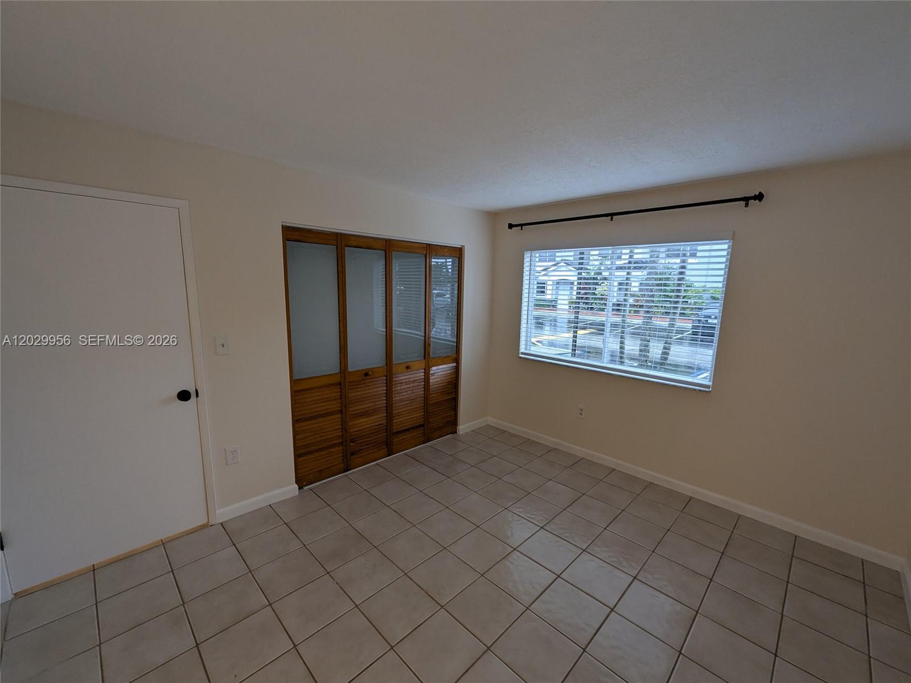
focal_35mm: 13
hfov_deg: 106.2
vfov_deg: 89.9
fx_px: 342
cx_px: 456
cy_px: 342
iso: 52
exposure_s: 1/24
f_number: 2.2
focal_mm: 1.95
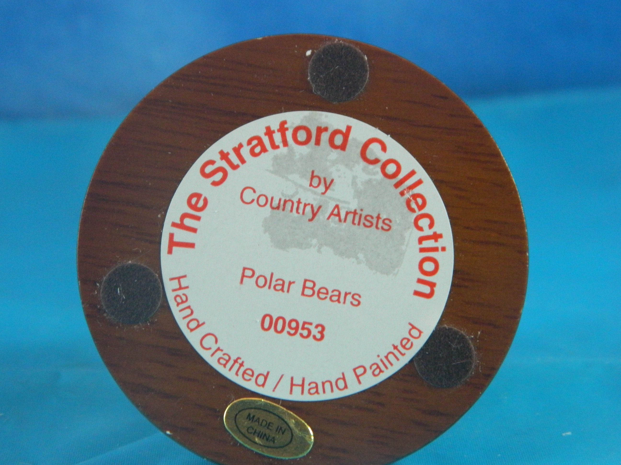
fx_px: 2314
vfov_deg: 11.5
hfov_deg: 15.3
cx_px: 310
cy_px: 232
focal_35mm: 129
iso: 400
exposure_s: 1/20
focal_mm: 23.2
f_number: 4.7
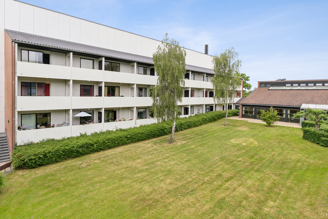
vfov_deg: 60.6
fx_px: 187
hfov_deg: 82.4
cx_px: 164
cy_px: 110
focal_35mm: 21
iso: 100
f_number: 6.3
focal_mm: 13.7
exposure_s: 1/200
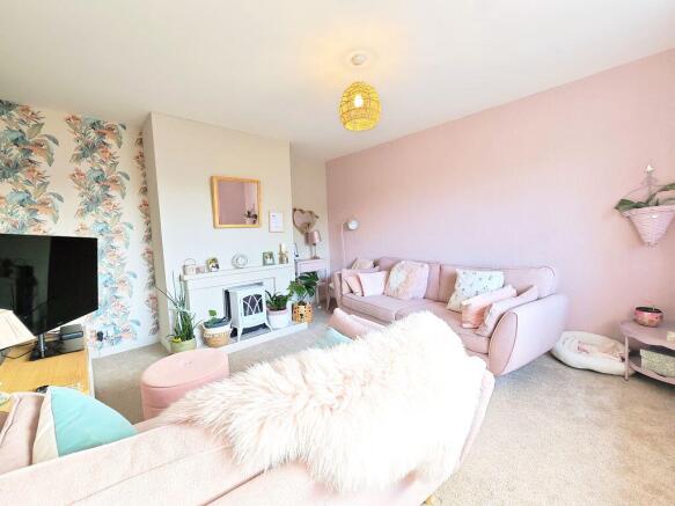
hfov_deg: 110.5
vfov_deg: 94.5
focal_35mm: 12
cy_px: 253
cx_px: 338
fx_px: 234
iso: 50
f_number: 1.8
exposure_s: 1/79.6
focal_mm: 2.03
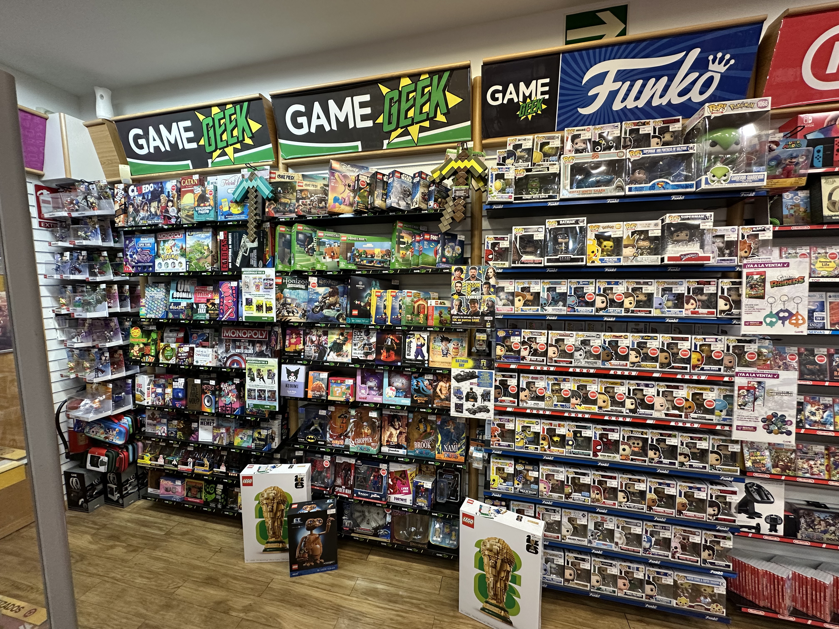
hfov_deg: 102.1
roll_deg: +0.2
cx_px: 420
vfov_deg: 85.7
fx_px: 339
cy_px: 314
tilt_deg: -6.5
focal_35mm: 14
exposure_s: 1/100
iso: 200
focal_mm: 2.22
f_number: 2.2
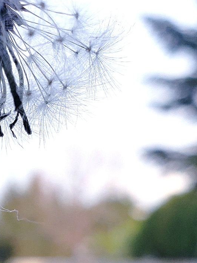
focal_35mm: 59
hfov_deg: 23.2
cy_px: 55
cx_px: -25
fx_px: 448
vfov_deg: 31.9
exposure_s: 1/479
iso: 50
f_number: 2.4
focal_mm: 4.3
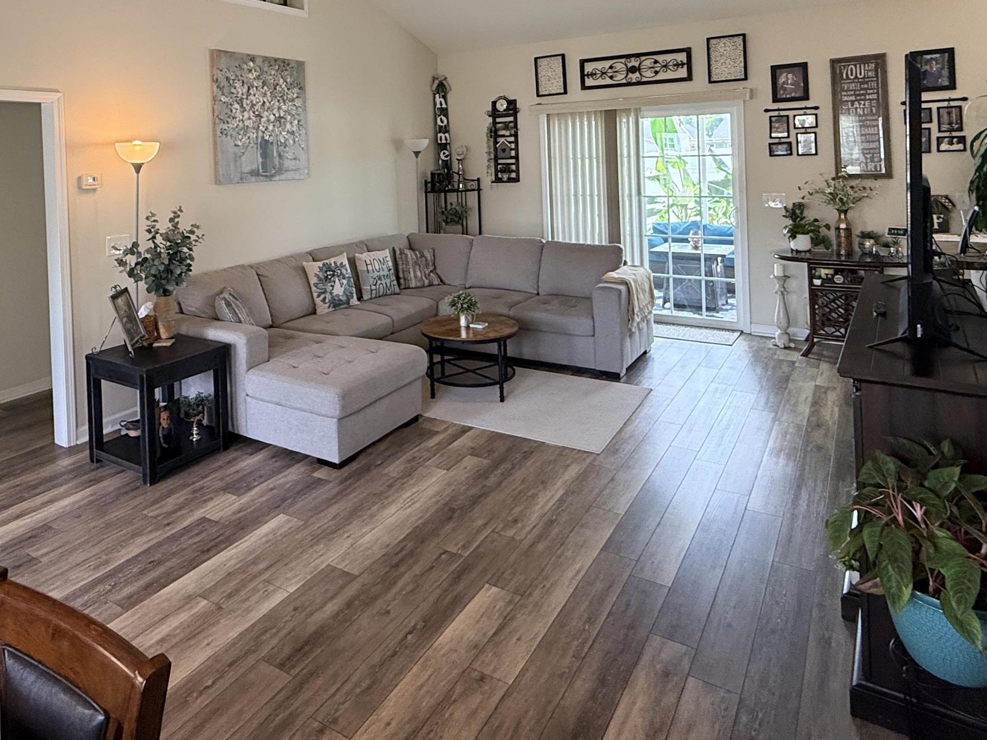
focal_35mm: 25
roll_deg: +2.4
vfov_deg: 51.8
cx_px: 383
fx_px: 713
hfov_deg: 68.5
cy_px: 159
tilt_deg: +0.8
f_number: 2.2
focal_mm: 2.22
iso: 250
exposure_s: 1/120
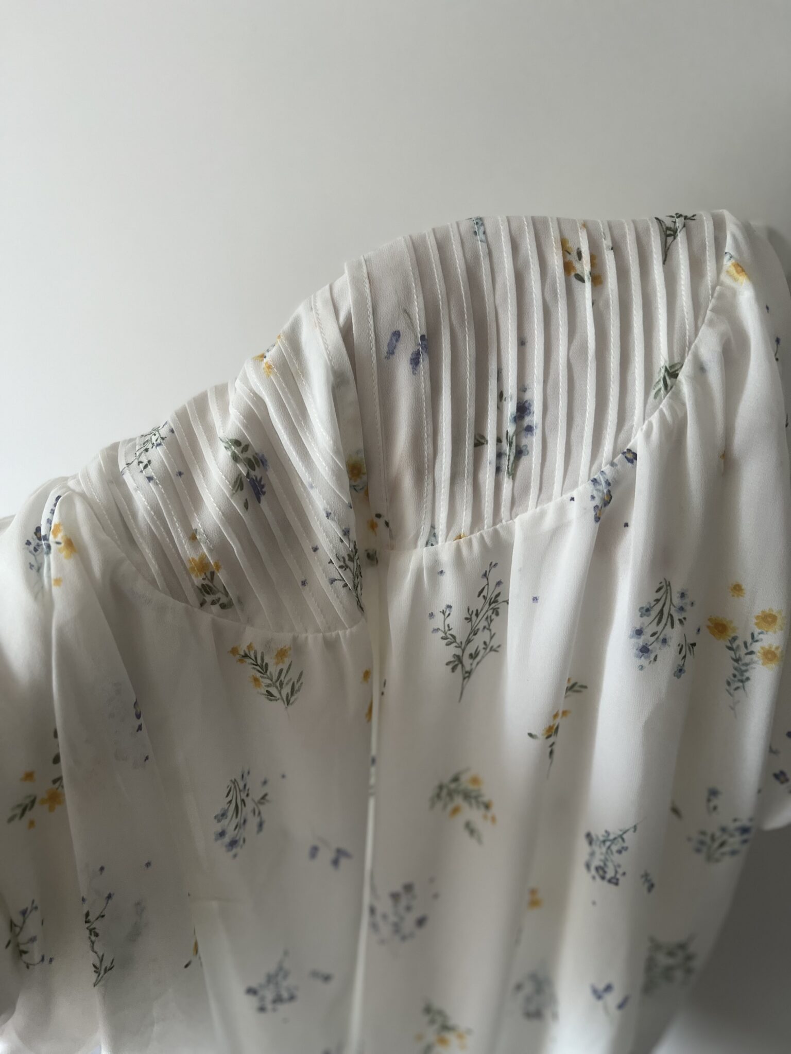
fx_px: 792
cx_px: 396
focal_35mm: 26
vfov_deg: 67.3
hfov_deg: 53.1
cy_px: 527
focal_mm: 5.7
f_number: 1.5
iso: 125
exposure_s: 1/99
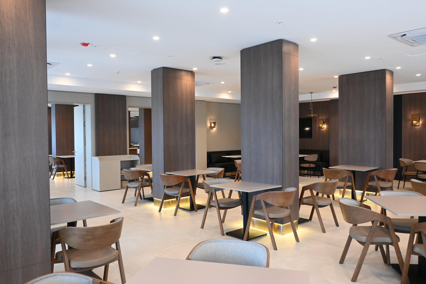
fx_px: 346
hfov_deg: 63.2
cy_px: 142
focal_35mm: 29
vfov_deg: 44.6
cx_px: 213
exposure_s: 1/125
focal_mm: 19.5
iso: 2500
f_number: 4.5
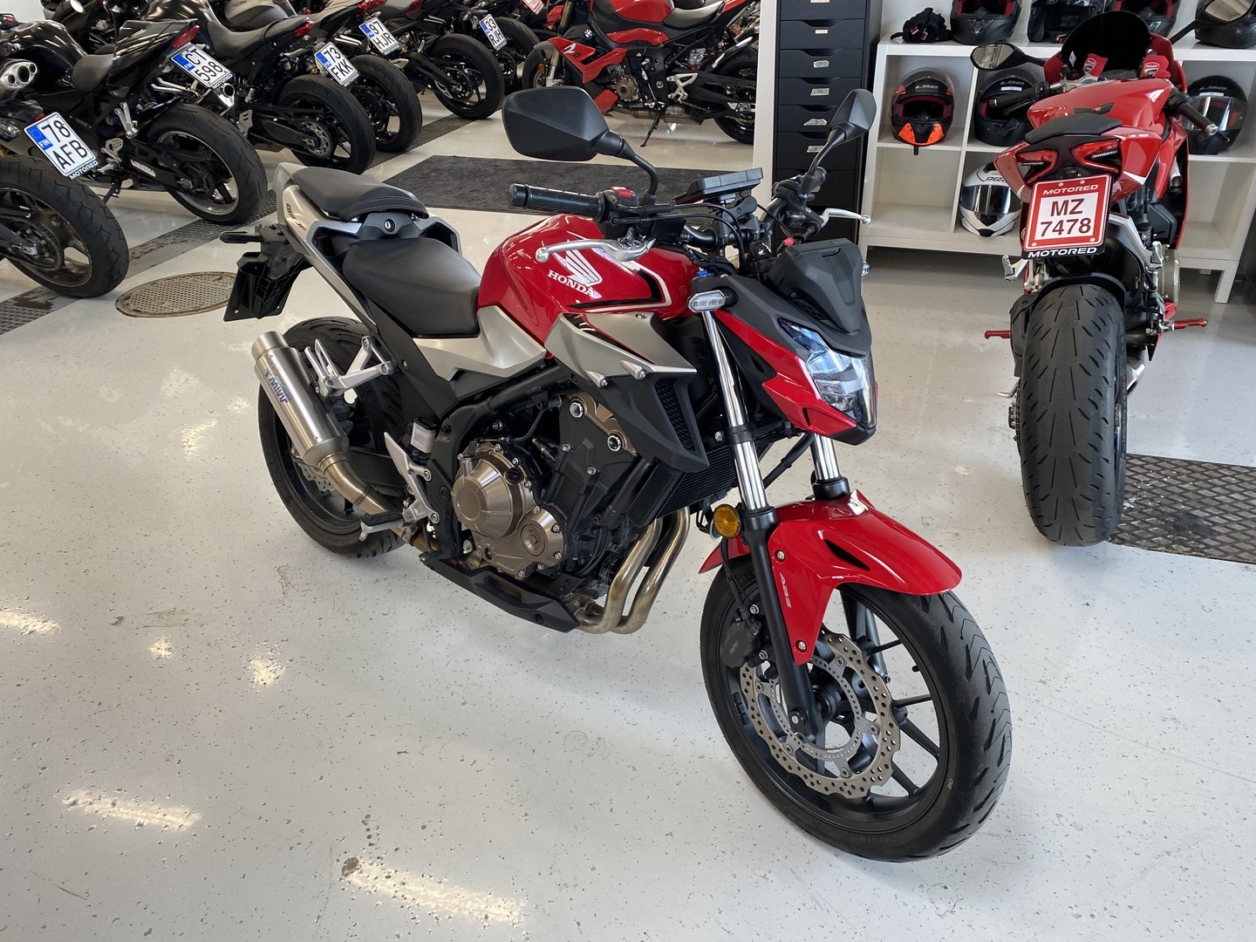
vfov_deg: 53.1
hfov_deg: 67.3
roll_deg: +1.2
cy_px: 471
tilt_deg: -31.1
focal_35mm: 26
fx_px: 943
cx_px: 628
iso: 125
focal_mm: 4.25
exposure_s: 1/100
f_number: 1.8
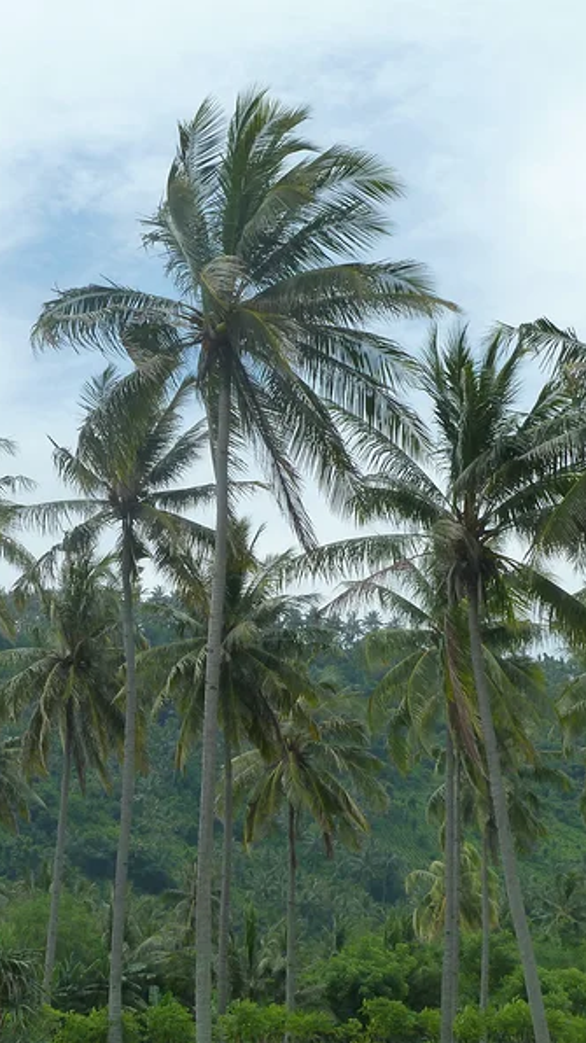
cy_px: 523
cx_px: 72
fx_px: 2101
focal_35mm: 76
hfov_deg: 15.7
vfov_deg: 27.9
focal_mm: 8.5
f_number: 5.6
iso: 125
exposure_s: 1/500
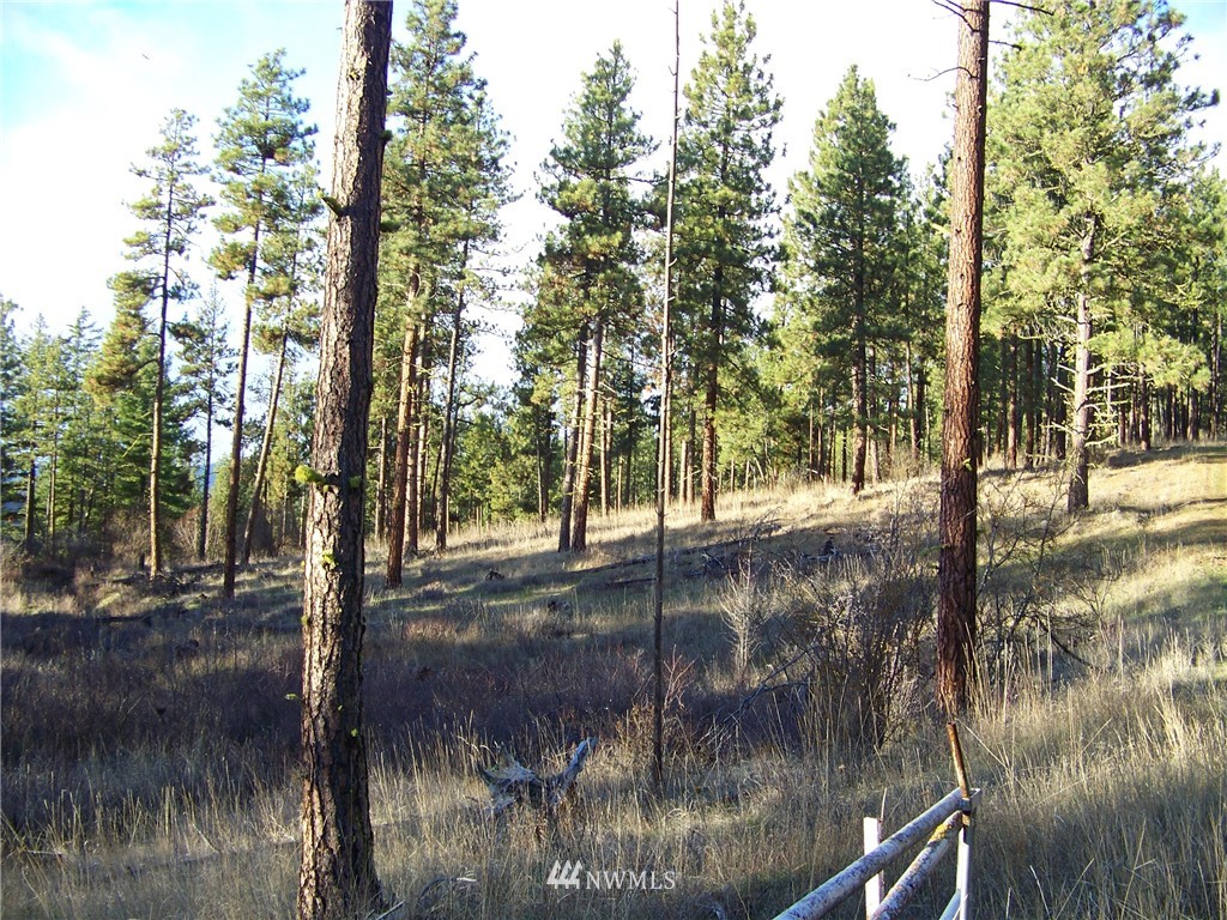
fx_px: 1276
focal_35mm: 36
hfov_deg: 51.4
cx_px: 614
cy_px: 460
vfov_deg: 39.7
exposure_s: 1/80
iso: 64
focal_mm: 5.85
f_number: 2.8
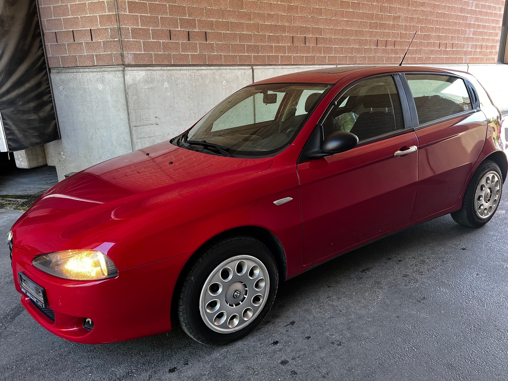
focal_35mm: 26
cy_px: 190
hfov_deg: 67.3
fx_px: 382
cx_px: 254
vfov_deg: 53.1
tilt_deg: -15.2
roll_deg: +1.6
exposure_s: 1/121
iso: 80
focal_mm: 5.7
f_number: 1.5
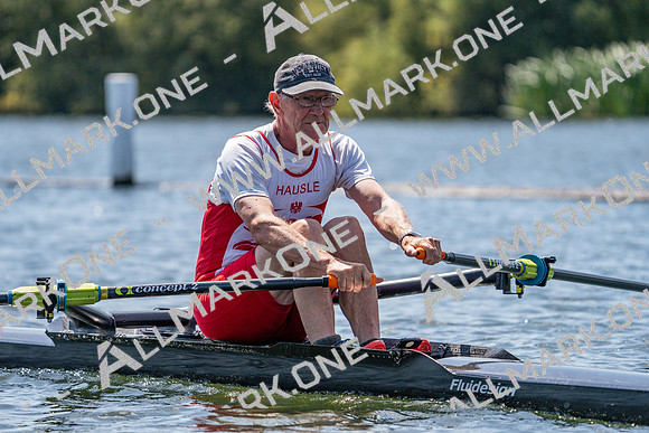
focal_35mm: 312
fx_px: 5626
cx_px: 324
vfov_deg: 4.4
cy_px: 216
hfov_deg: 6.6
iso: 320
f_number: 6.3
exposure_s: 1/2000
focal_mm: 312
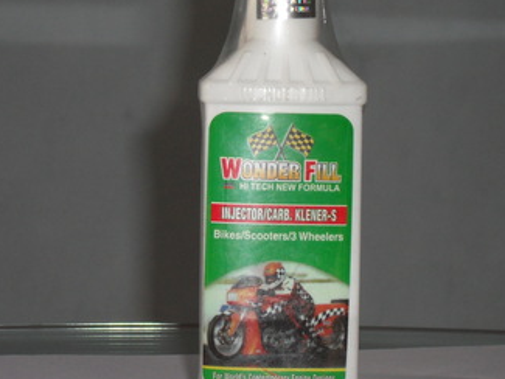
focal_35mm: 137
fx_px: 1999
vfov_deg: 10.8
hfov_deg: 14.4
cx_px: 280
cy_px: 159
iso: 200
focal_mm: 15.7
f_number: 5.5
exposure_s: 1/60
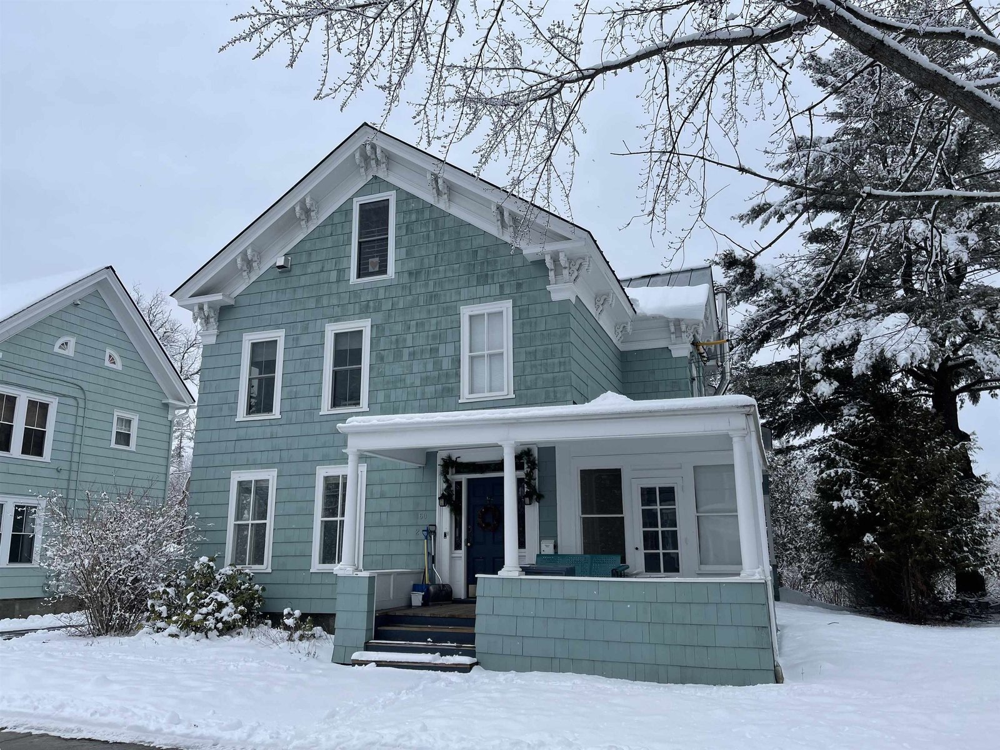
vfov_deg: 53.1
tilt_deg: +13.7
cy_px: 375
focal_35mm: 26
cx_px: 500
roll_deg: +0.4
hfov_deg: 67.3
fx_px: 751
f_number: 1.6
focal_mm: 5.1
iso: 32
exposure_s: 1/1795
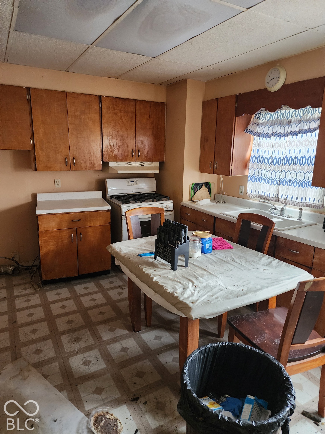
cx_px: 162
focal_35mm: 23
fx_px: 288
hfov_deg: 58.9
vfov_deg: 73.9
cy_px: 217
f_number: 1.8
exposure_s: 1/60
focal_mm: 6.4
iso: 500
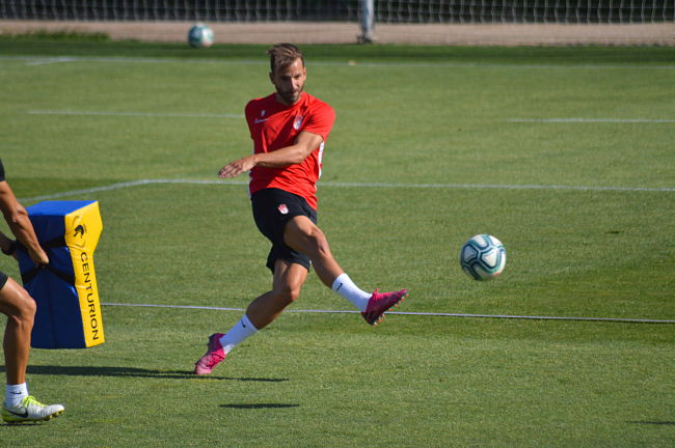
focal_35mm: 450
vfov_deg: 3.0
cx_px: 338
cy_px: 224
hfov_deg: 4.6
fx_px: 8429
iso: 400
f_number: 5.6
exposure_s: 1/2000
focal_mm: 300
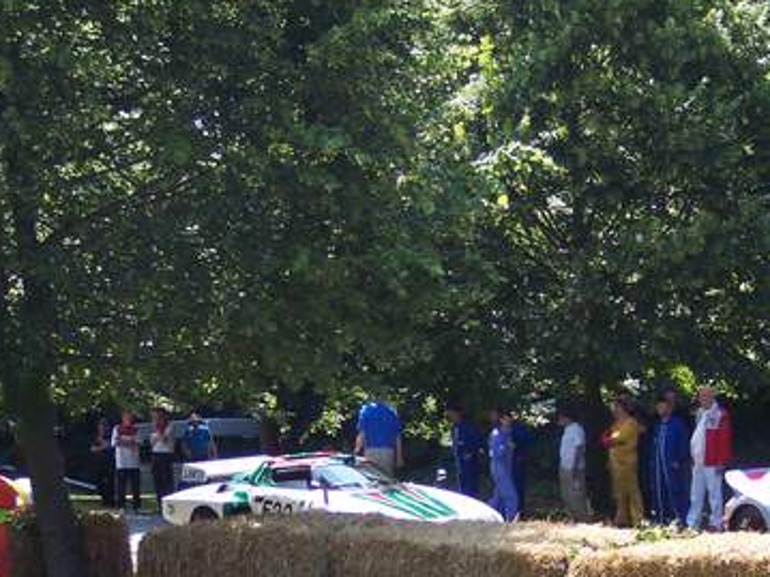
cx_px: 603
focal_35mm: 91
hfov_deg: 21.3
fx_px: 2024
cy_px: 457
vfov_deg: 16.1
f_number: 3.4
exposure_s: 1/500
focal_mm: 10.7
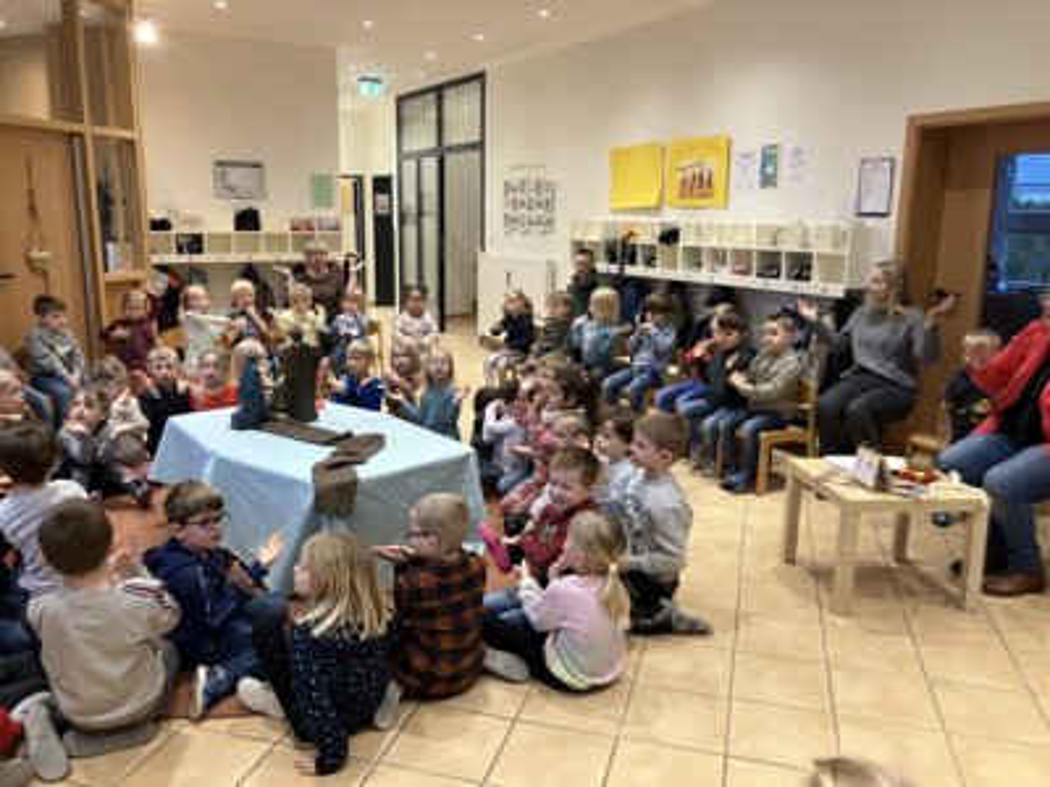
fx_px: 849
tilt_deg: -10.2
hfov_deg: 63.4
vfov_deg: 49.7
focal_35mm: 28
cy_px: 394
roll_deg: -0.9
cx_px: 525
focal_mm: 3.99
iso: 250
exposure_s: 1/50
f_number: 1.8
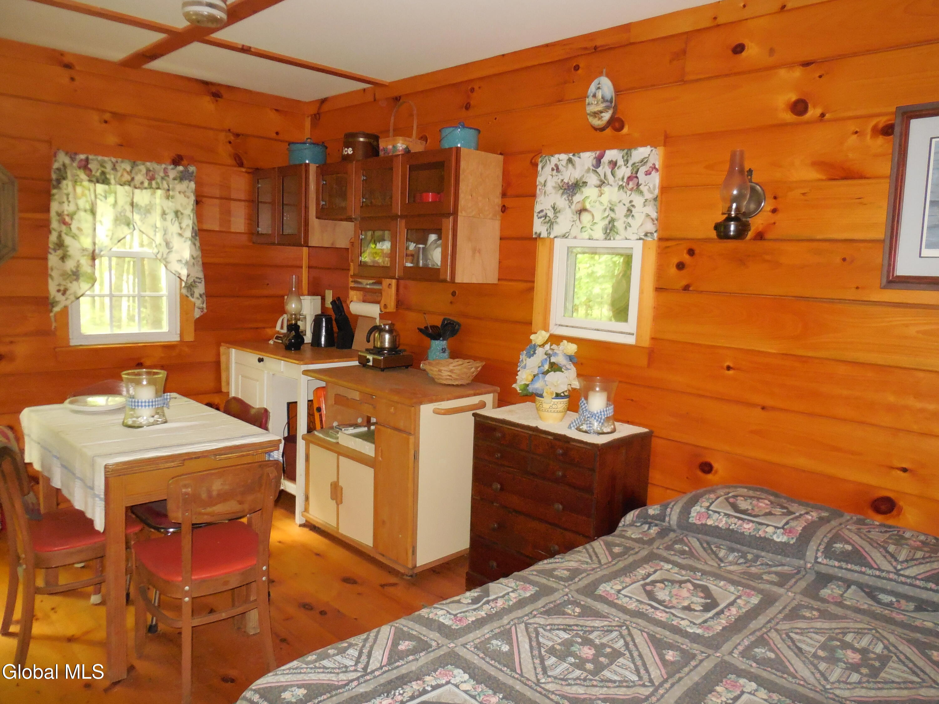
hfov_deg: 69.4
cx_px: 470
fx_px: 678
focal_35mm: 25
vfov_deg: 54.9
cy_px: 352
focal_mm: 4.5
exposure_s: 1/25
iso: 720
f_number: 3.1
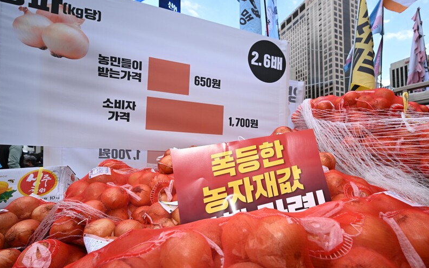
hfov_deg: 93.9
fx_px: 199
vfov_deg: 67.9
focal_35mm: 17
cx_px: 240
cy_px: 146
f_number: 6.3
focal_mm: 14
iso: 320
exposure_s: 1/500
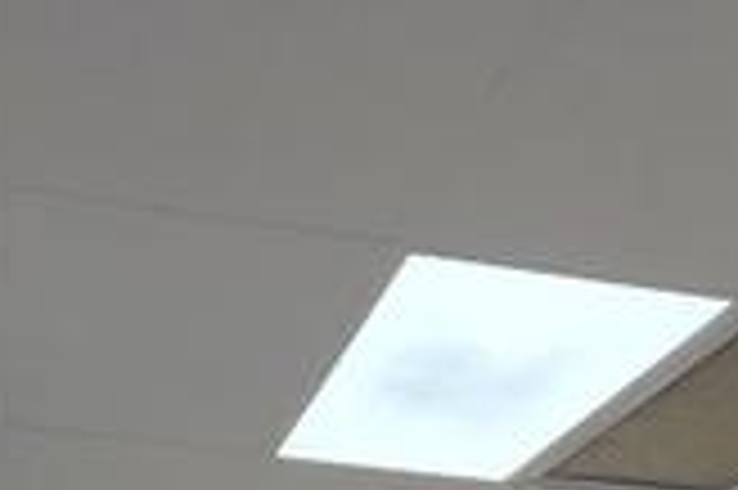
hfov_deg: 30.5
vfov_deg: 15.3
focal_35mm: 66
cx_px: 405
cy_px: 1056
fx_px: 1352
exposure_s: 1/100
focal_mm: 2.2
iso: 40
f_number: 1.9
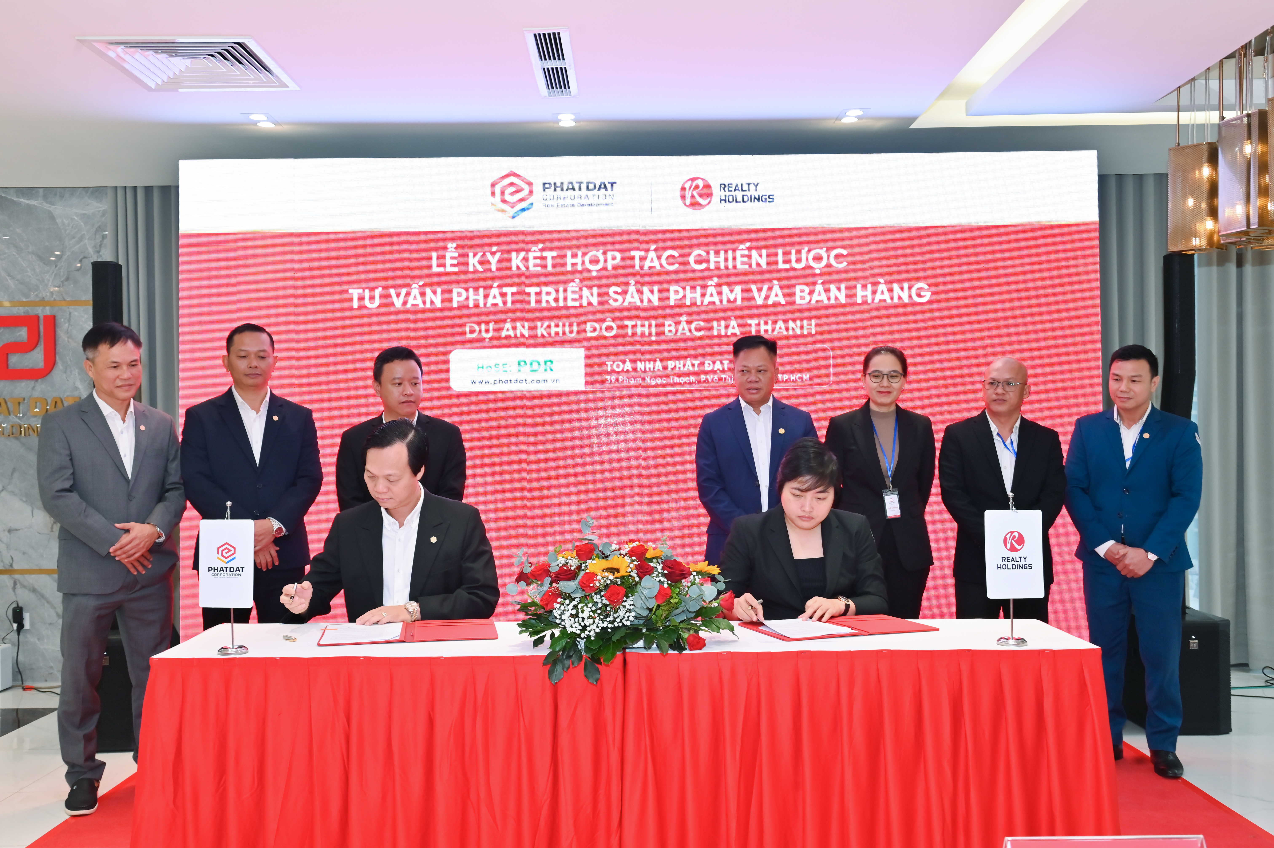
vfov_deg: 38.8
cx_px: 637
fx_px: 1202
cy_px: 424
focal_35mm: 34
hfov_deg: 55.8
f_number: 6.3
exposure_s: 1/125
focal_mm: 34
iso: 1000
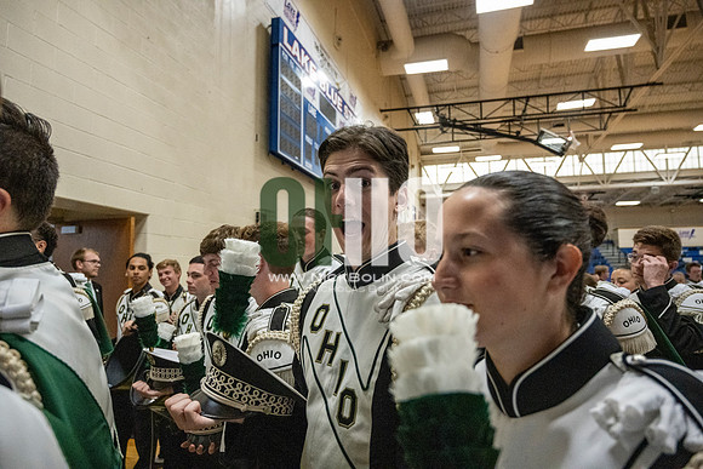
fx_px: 469
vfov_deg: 53.2
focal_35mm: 24
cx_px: 352
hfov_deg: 73.7
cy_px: 234
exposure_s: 1/800
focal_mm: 24
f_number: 4
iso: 12800
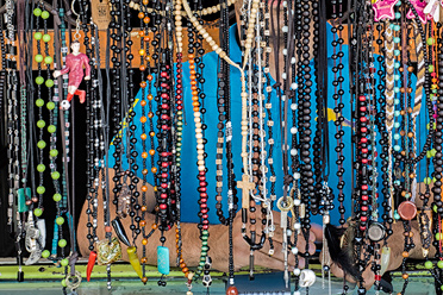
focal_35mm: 90
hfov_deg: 22.6
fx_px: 1107
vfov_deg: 15.1
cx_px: 277
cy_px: 84
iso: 400
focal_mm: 50
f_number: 10
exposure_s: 1/15
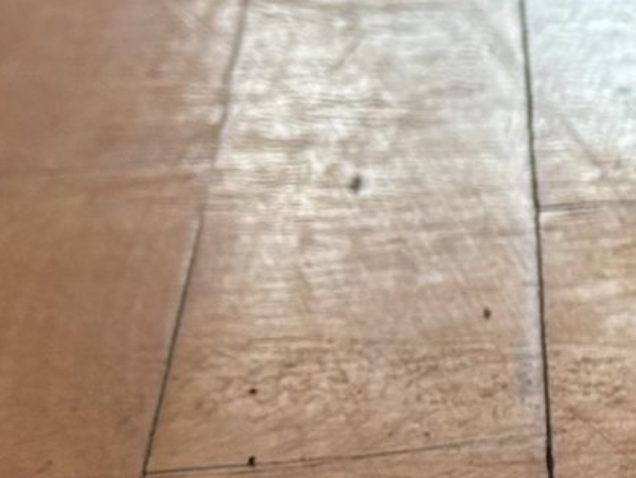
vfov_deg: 8.1
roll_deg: -0.9
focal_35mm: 184
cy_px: 384
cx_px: 1483
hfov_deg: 9.6
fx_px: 3383
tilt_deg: -19.7
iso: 125
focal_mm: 5.96
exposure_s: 1/120
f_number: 1.6
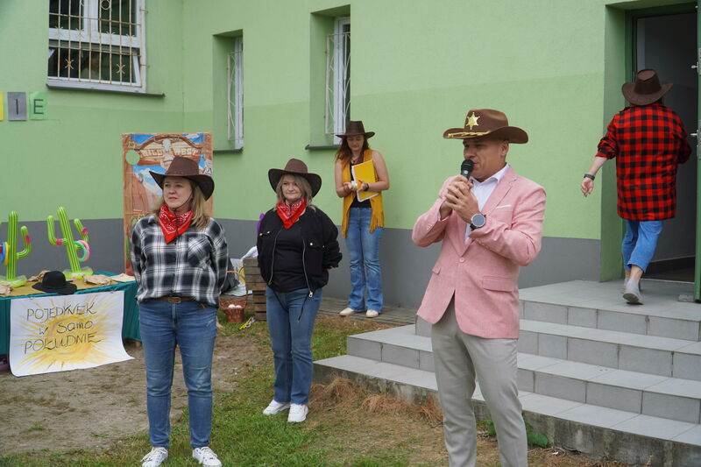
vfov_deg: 34.2
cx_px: 350
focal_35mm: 39
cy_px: 234
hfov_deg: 49.6
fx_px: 759
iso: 100
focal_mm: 26
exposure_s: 1/400
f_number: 4.5
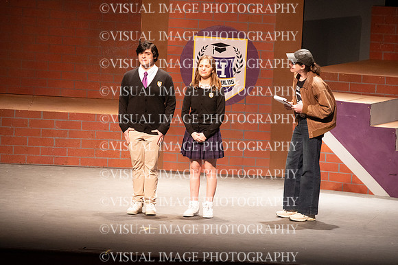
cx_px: 199
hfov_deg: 6.4
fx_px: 3536
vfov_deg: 4.3
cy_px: 132
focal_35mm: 320
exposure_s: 1/200
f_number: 6.3
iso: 9000
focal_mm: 320
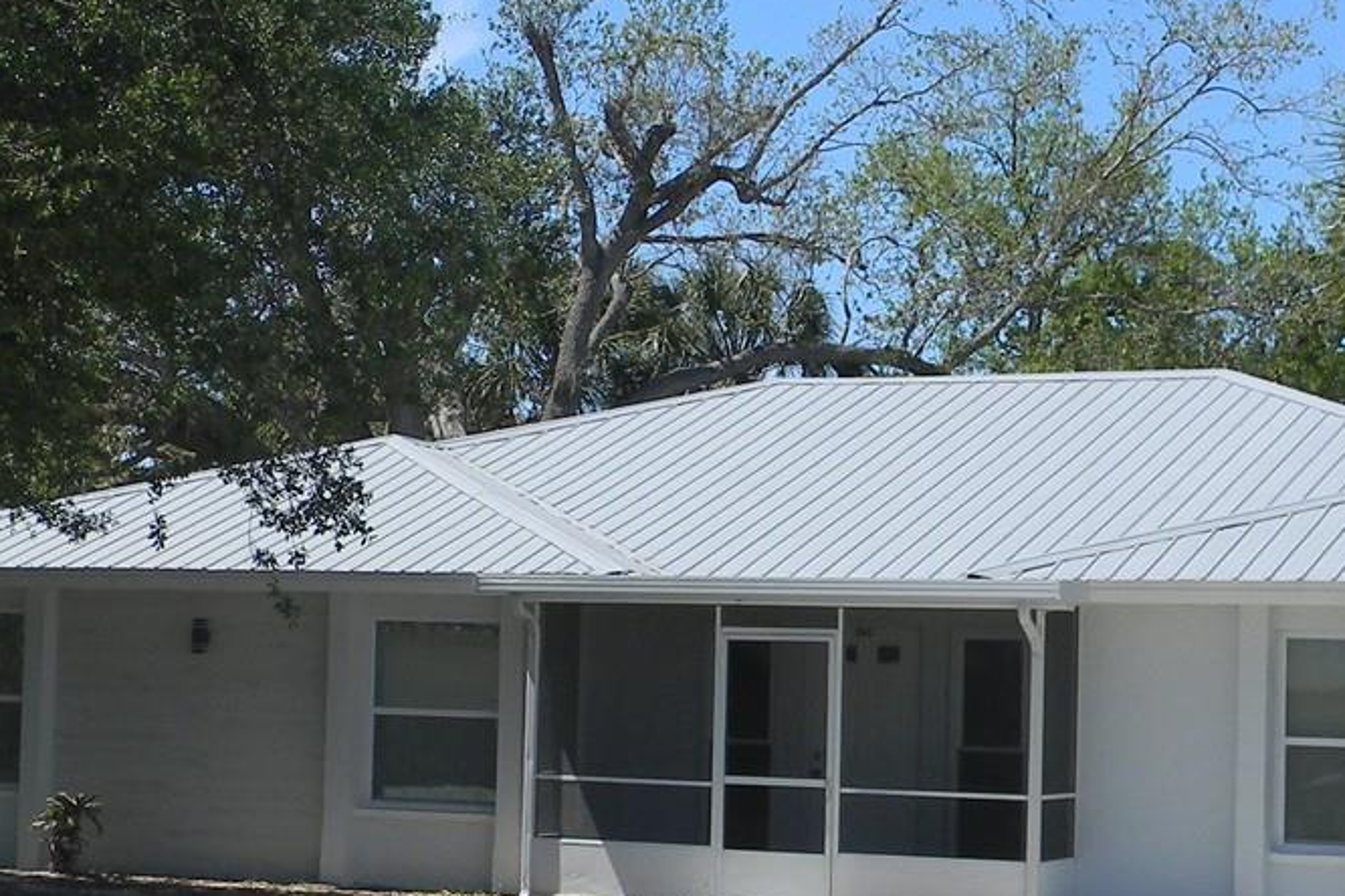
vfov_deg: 15.2
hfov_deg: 22.5
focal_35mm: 90
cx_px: 370
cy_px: 535
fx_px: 3362
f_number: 3.7
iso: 80
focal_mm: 6.4
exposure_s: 1/825
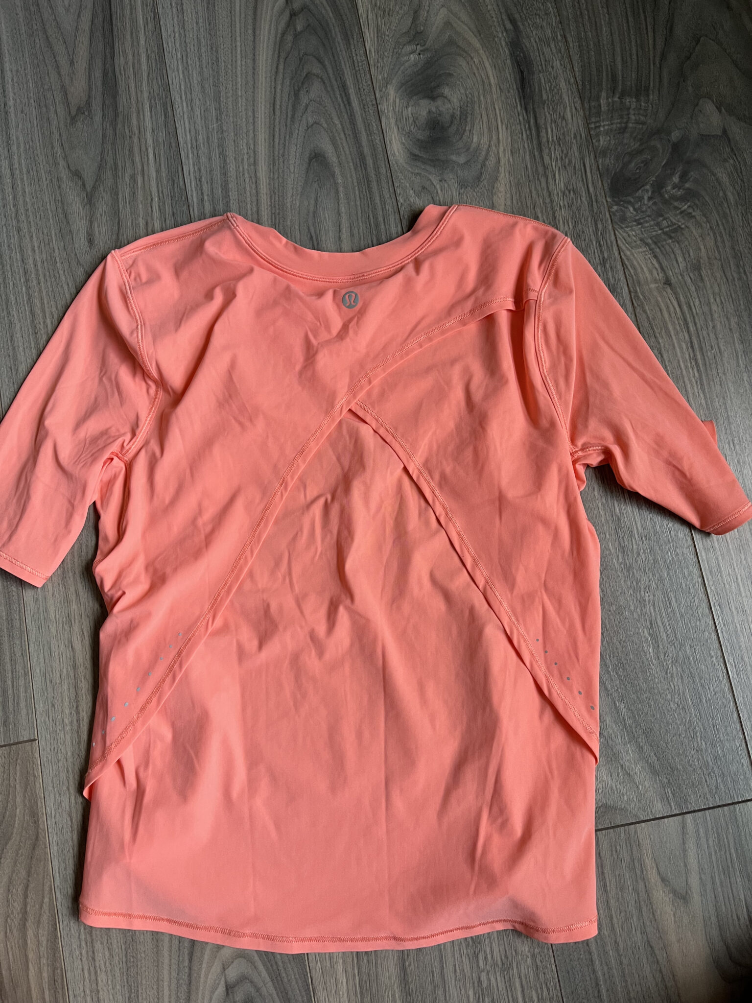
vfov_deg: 67.3
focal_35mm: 26
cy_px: 502
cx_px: 376
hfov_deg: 53.1
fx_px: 753
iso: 125
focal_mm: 5.1
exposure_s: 1/69
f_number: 1.6
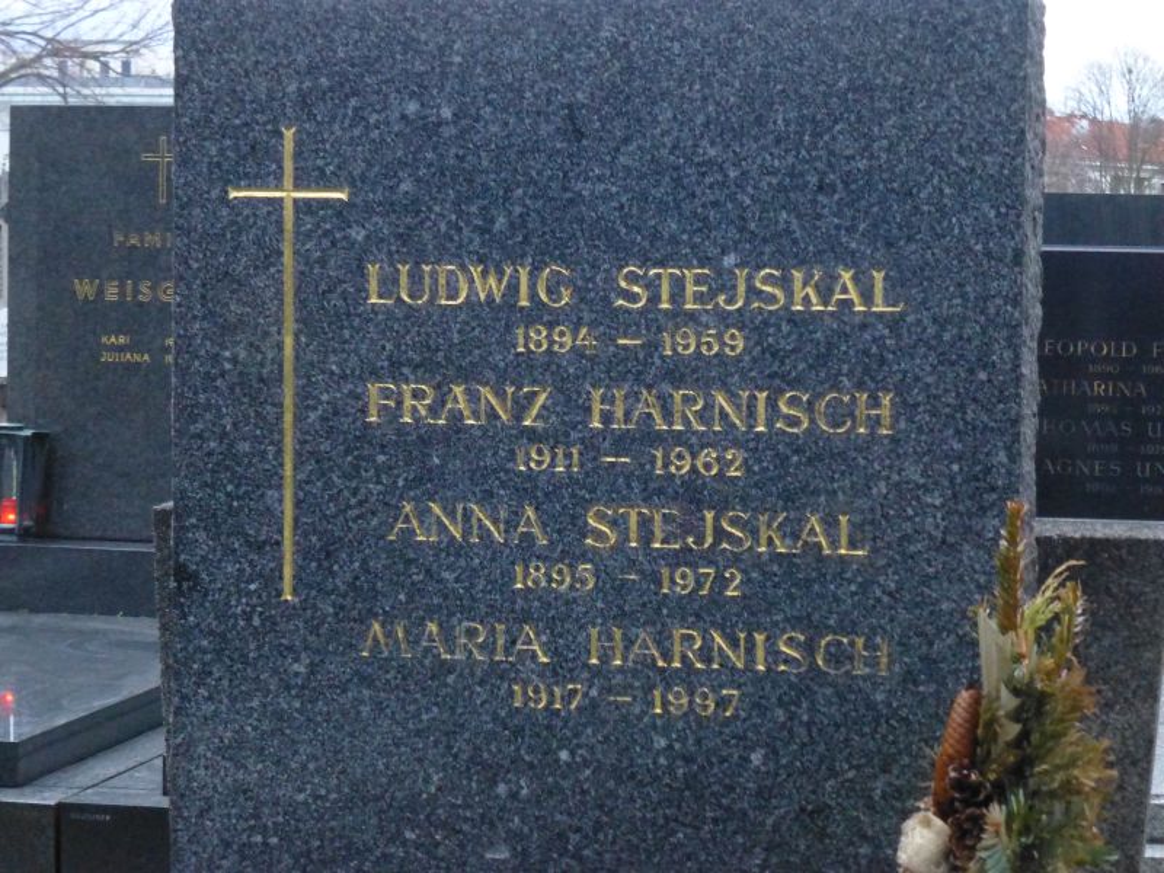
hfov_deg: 19.3
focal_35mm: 102
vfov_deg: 14.5
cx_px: 582
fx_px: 3430
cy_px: 436
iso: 1600
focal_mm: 18.2
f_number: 5.3
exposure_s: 1/15
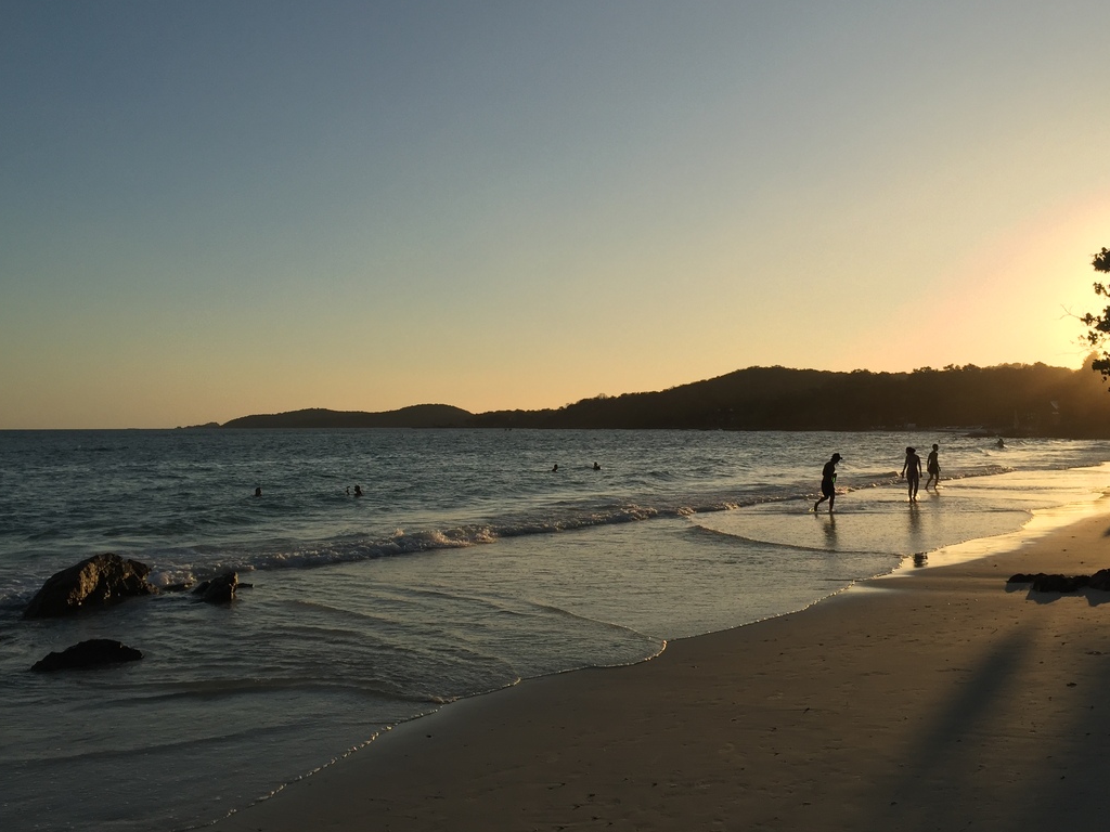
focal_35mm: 34
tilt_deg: +3.0
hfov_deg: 53.9
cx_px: 601
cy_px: 374
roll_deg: -0.6
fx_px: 1090
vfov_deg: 41.7
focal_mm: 4.15
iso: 32
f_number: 2.2
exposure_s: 1/2639
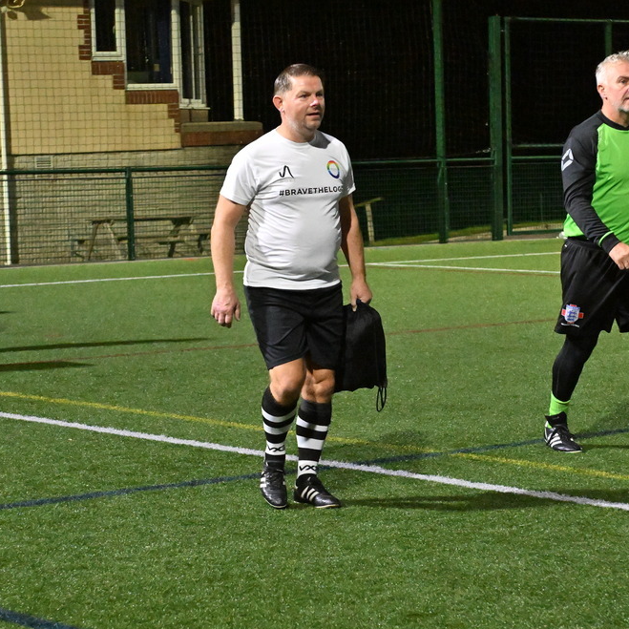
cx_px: 304
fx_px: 2385
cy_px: 317
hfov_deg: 15.0
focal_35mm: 116
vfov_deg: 15.0
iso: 8000
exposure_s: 1/400
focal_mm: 60
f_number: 4.5
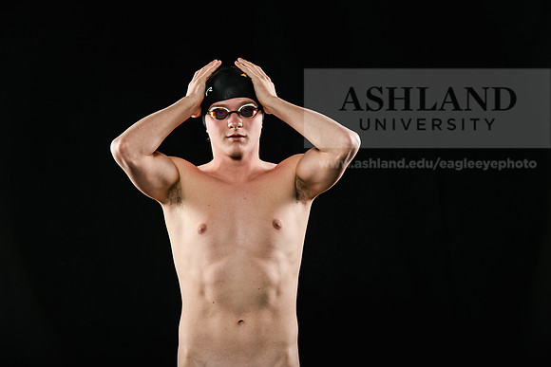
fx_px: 2067
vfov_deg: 10.2
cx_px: 276
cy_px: 184
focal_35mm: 135
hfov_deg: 15.2
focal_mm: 135
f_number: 6.3
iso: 320
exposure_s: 1/250
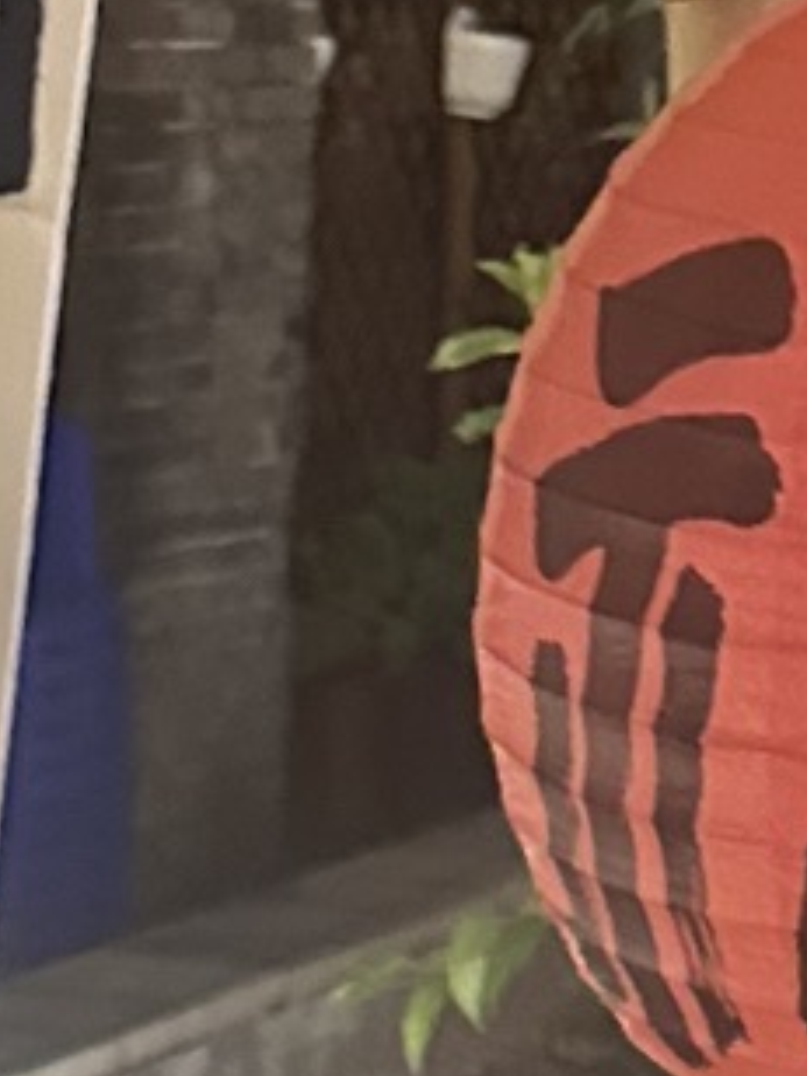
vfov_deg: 10.0
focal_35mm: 156
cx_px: 367
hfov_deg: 9.5
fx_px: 4849
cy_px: 3053
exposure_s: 1/33
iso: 800
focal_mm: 6.86
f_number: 1.78
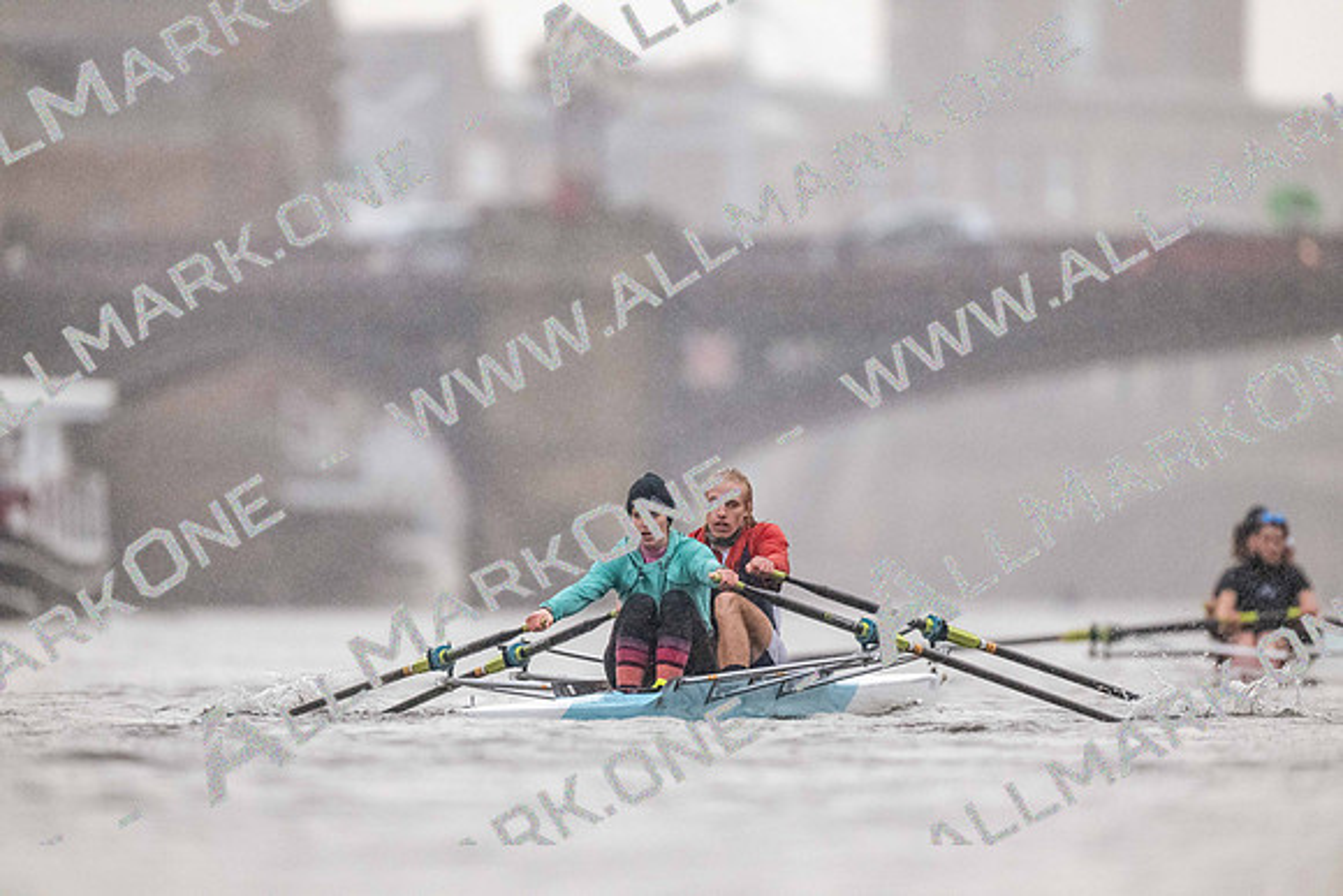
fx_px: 22388
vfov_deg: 2.3
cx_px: 672
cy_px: 448
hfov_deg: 3.4
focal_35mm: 600
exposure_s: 1/1600
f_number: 4
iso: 10000
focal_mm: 600
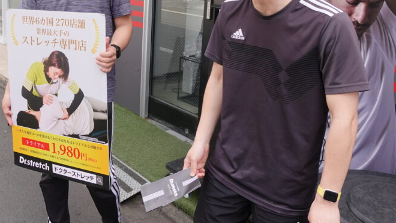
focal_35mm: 39
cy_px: 29
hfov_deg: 51.0
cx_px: 146
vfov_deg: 29.3
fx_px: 409
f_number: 4
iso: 125
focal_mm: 9.4
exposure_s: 1/250
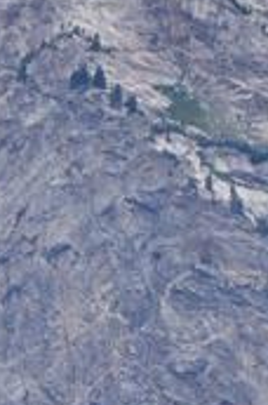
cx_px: 2
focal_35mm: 1336
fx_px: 14978
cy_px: 704
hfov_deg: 1.0
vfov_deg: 1.5
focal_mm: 200
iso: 200
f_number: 5.6
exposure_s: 1/500
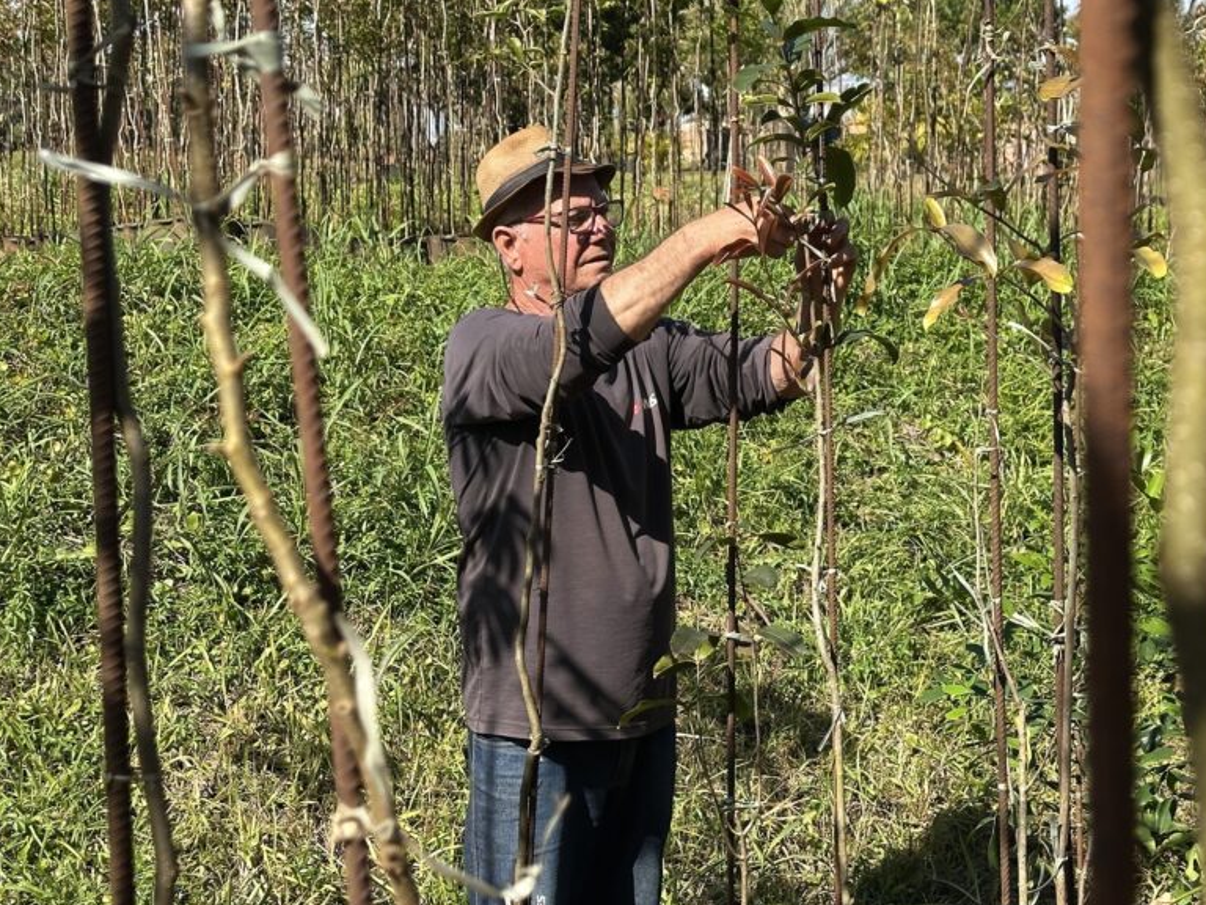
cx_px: 746
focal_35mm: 64
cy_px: 314
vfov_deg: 22.8
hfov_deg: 30.2
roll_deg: +0.4
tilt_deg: +0.3
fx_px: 2230
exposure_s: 1/2028
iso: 64
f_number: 1.78
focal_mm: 6.86
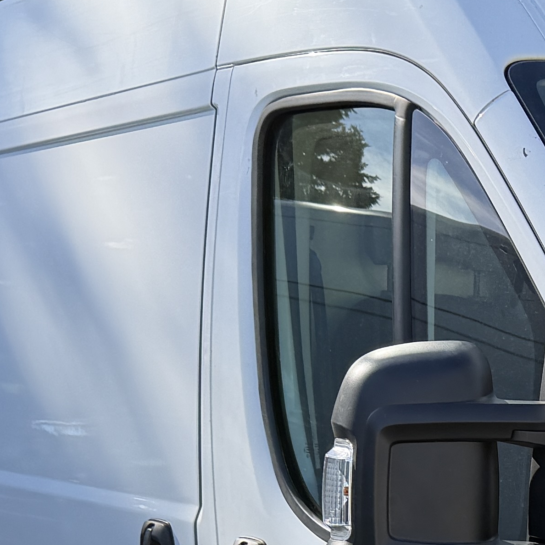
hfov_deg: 15.9
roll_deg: -0.6
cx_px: 773
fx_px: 1817
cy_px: 661
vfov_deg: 16.3
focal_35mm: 102
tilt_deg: -8.1
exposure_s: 1/1689
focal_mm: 6.76
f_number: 1.78
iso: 80
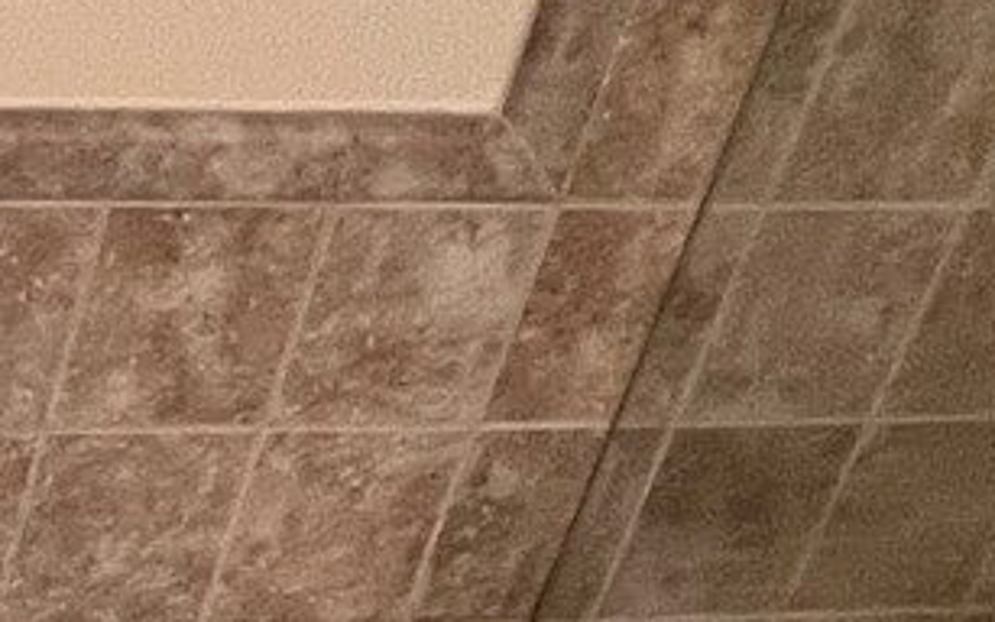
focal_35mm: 92
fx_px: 2495
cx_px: -707
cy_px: 969
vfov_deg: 13.3
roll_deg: -6.3
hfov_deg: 18.5
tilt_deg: -37.4
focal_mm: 1.57
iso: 320
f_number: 1.8
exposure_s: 1/60
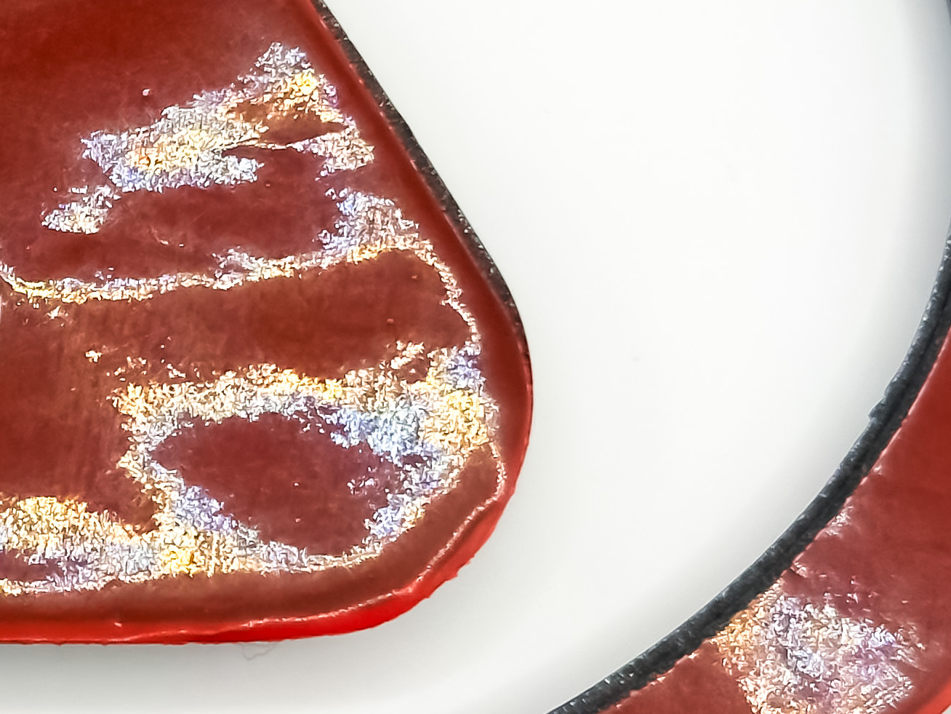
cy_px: 161
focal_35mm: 148
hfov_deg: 13.1
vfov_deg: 10.0
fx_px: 4066
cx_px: -79
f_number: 1.8
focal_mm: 6.86
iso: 64
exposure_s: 1/380
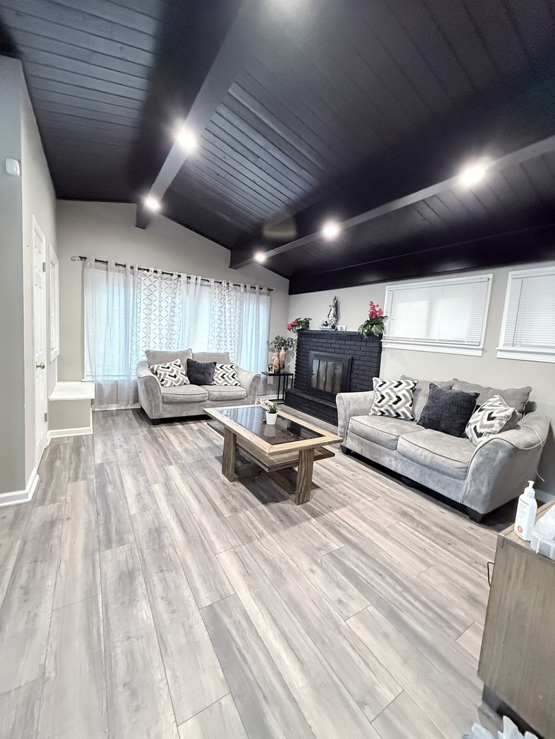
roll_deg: -5.2
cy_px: 370
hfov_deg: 85.7
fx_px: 299
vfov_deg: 102.1
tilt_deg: -6.5
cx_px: 278
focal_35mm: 14
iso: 800
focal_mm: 2.22
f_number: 2.2
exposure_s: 1/60
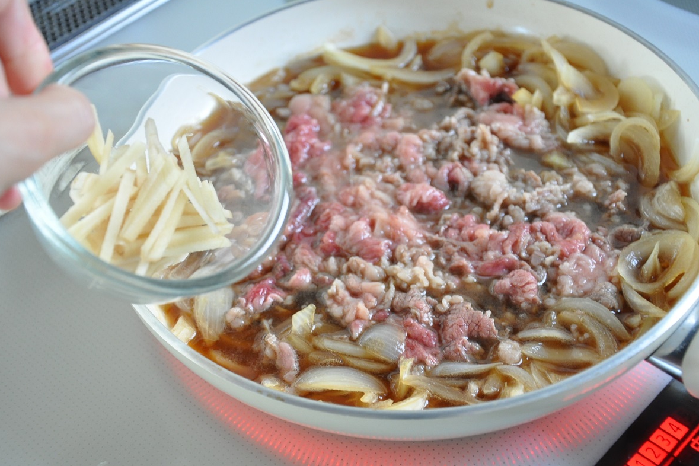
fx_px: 1184
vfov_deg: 22.3
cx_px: 353
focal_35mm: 61
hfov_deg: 32.9
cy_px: 230
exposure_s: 1/20
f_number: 4.5
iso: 1600
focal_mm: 40
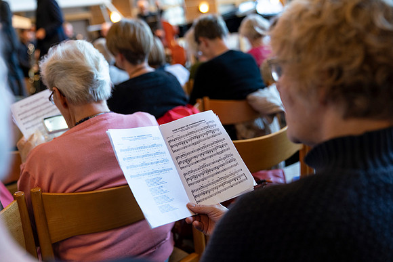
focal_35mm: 42
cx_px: 196
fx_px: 459
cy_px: 131
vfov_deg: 31.9
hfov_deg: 46.4
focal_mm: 42
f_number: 2.8
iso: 1250
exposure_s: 1/160
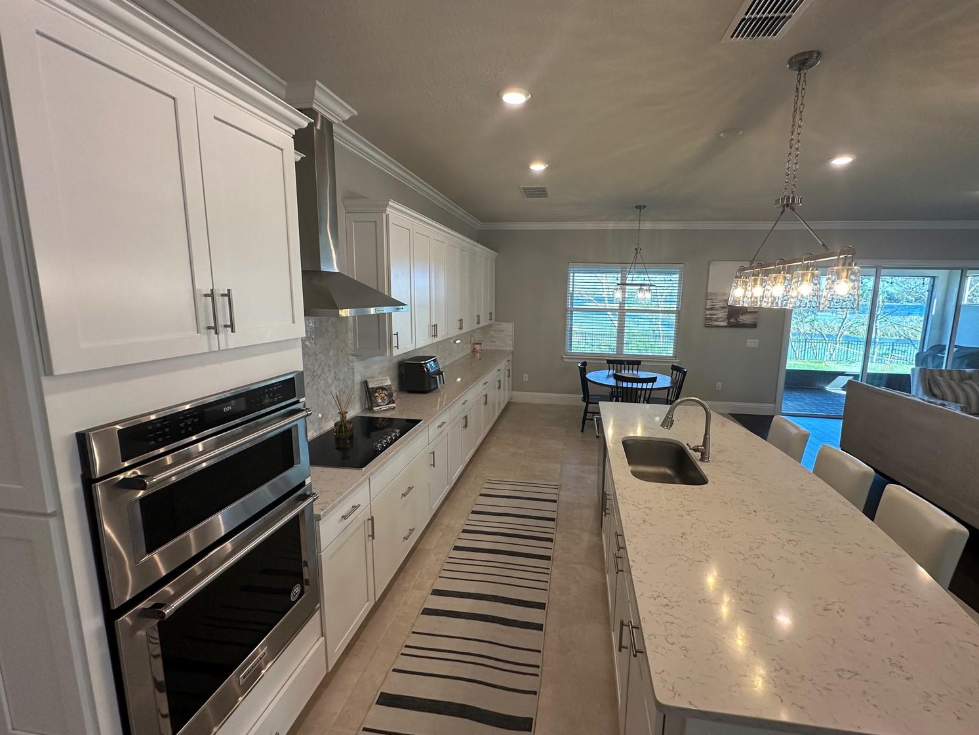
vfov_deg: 81.7
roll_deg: -0.8
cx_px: 516
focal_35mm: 15
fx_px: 424
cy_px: 357
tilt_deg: -8.8
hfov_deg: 98.1
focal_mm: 2.22
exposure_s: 1/120
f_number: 2.2
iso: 160
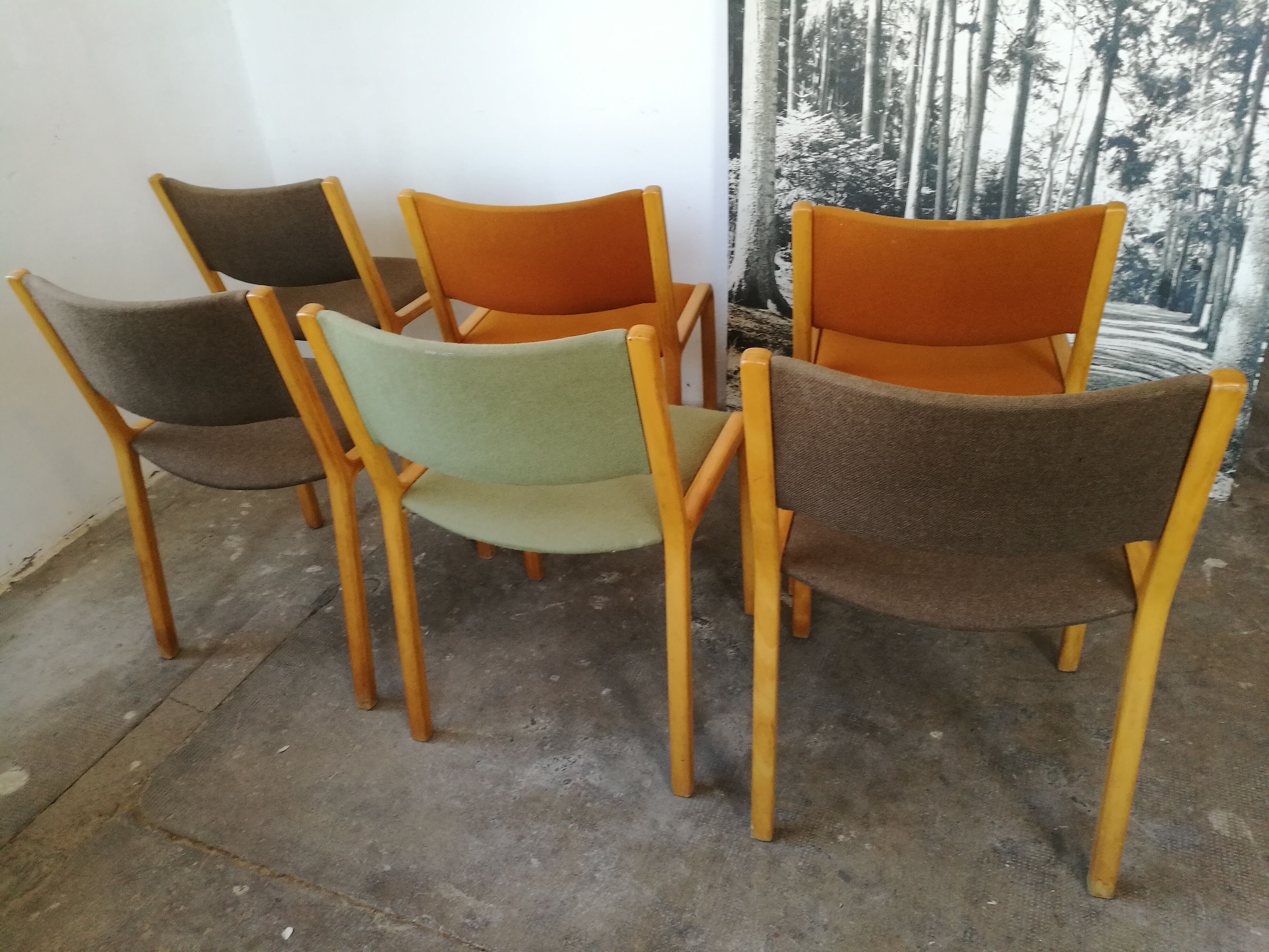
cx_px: 634
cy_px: 476
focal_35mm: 27
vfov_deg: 51.4
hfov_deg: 65.3
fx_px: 990
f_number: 2.2
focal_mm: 4.5
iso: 160
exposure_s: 1/33.3
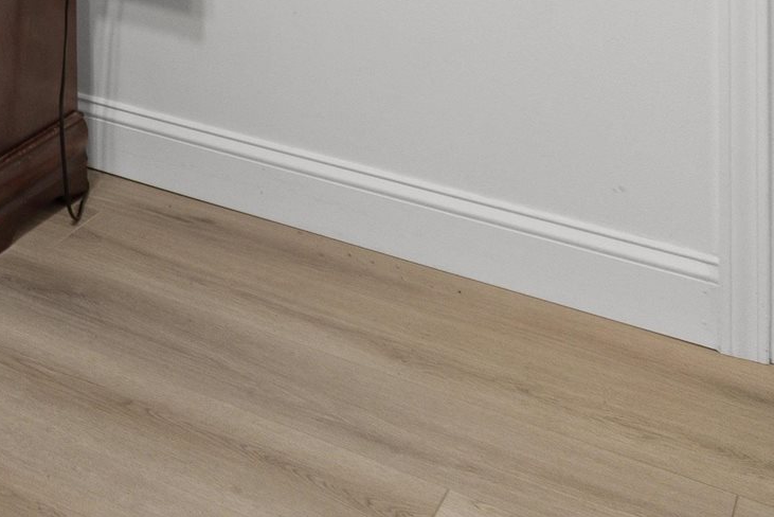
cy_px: -448
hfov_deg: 24.7
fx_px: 1355
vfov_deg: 17.2
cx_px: -386
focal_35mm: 63
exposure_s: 1
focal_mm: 10
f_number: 4.5
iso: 100
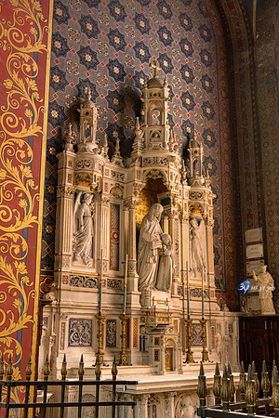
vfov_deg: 44.5
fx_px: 511
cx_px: 140
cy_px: 209
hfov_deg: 30.5
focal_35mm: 44
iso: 3600
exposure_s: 1/50
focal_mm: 44
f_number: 6.3
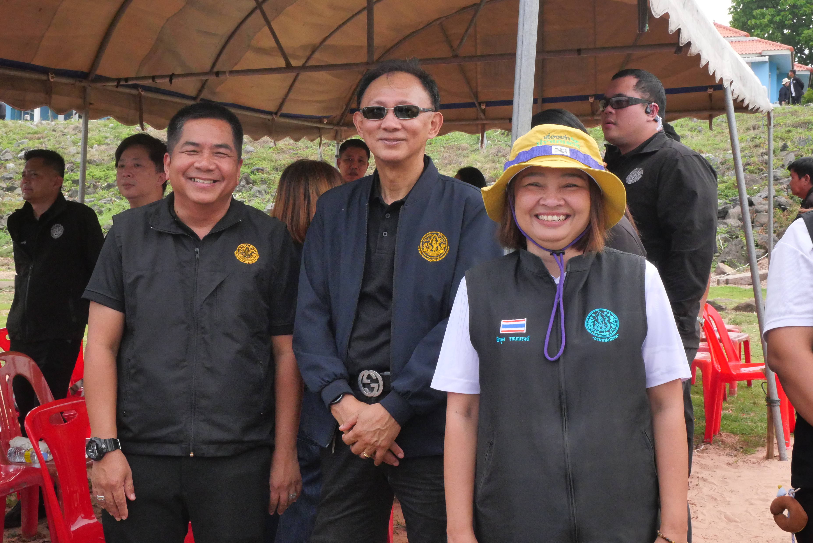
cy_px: 272
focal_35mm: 47
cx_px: 406
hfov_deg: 41.9
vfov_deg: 28.7
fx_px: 1062
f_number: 11
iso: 3200
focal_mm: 23
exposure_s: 1/1000
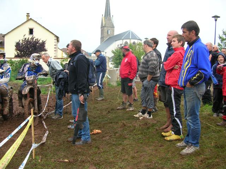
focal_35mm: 35
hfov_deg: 52.6
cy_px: 84
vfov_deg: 40.7
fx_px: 229
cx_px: 113
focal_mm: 5.8
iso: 50
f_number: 2.8
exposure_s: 1/130
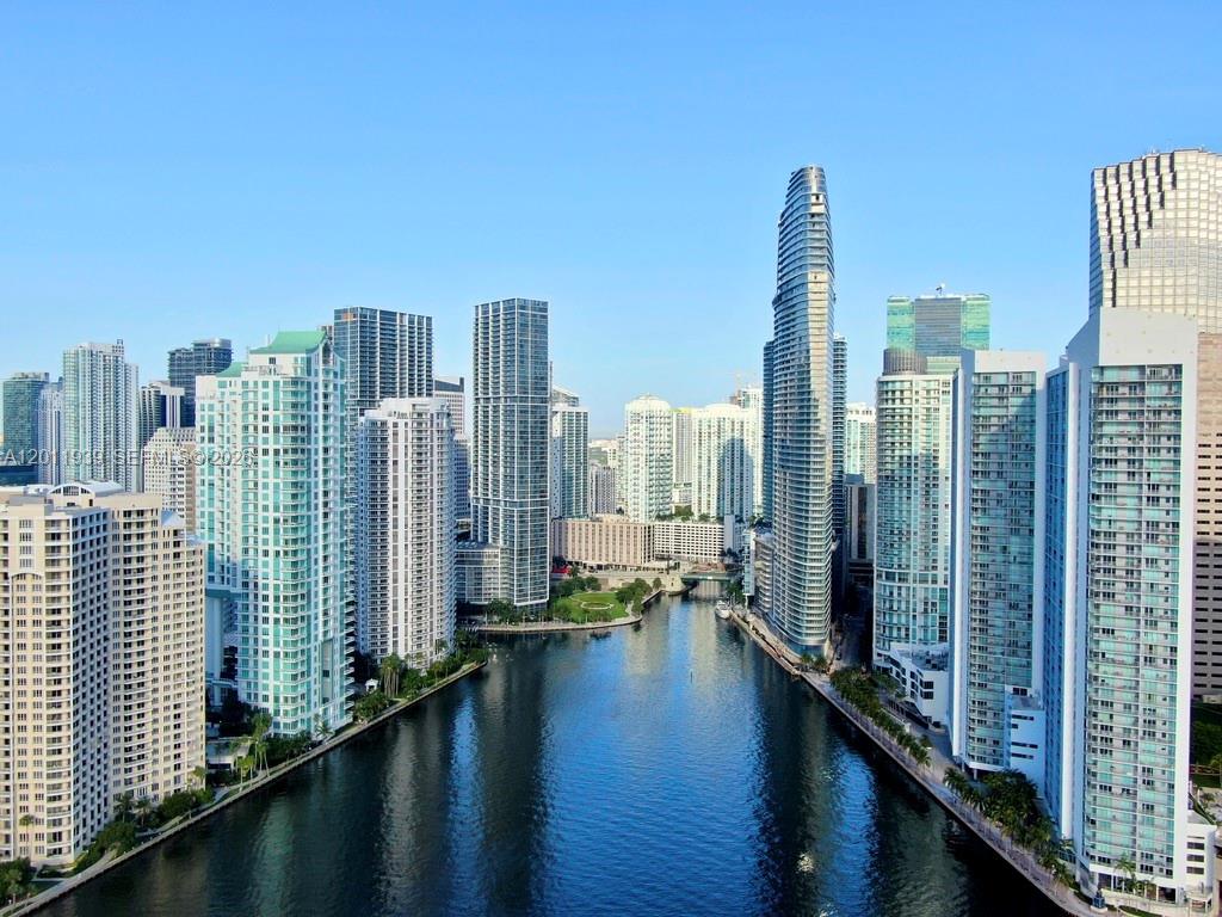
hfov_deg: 55.4
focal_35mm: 33
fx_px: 1165
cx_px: 611
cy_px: 458
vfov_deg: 42.9
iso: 100
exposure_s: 1/800
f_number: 3.2
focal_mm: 5.57
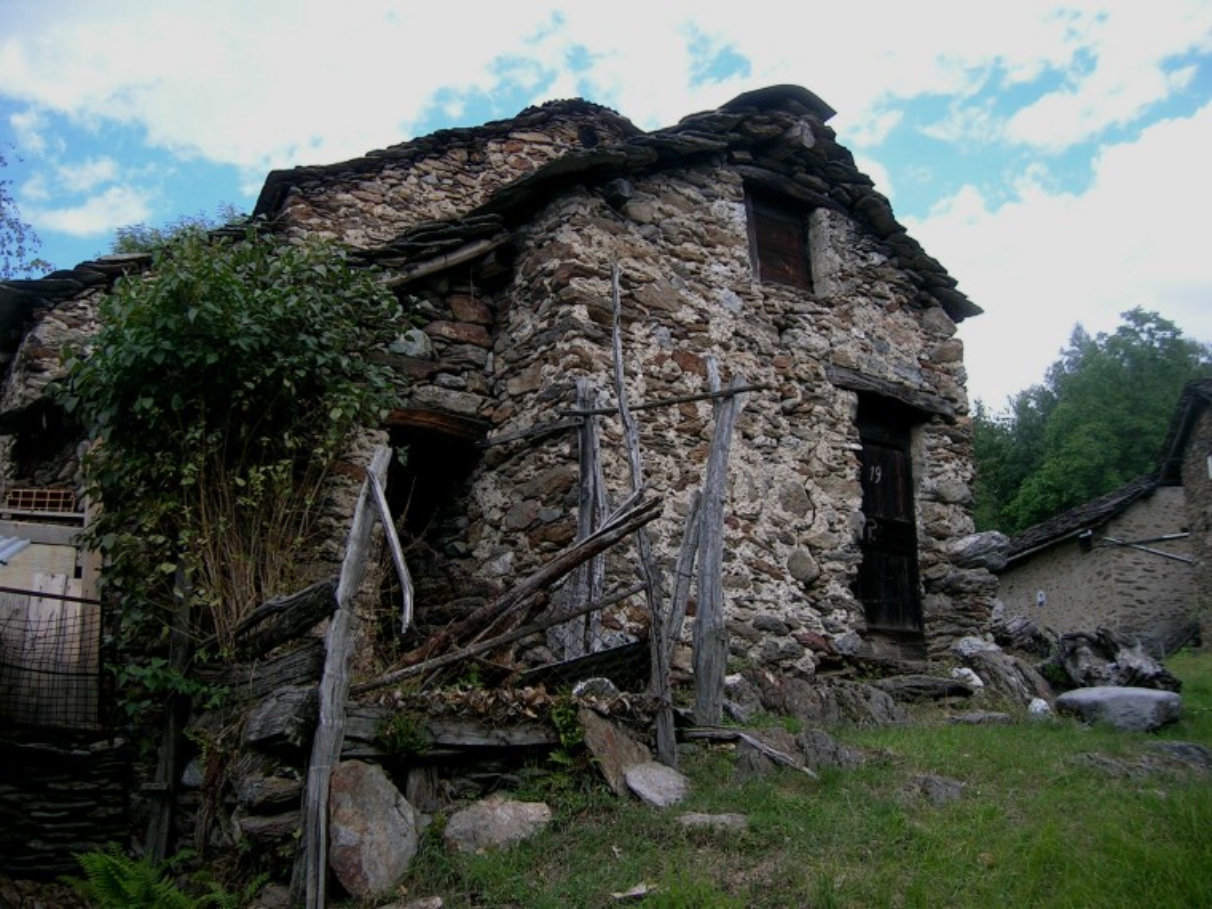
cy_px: 454
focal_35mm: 35
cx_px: 606
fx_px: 1225
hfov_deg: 52.6
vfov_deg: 40.7
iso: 50
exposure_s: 1/303
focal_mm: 5.4
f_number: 2.8
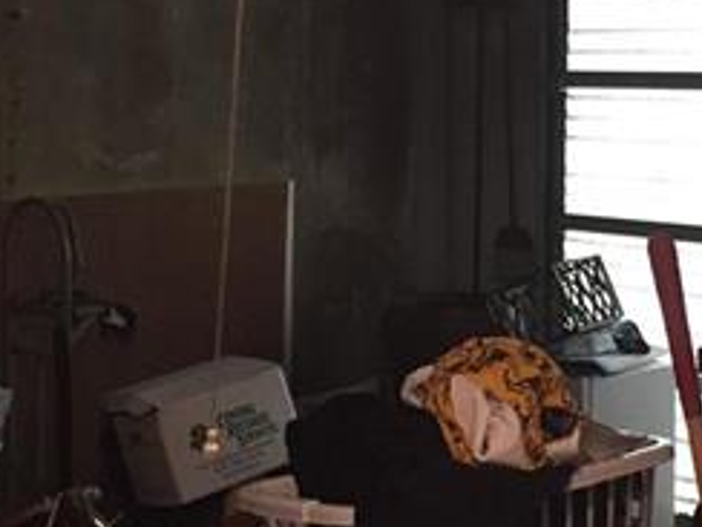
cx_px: 348
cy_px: 262
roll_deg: +0.5
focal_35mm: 76
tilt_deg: -6.8
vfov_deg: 19.4
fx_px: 1541
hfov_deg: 25.7
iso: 250
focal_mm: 4.15
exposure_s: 1/24
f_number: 2.2
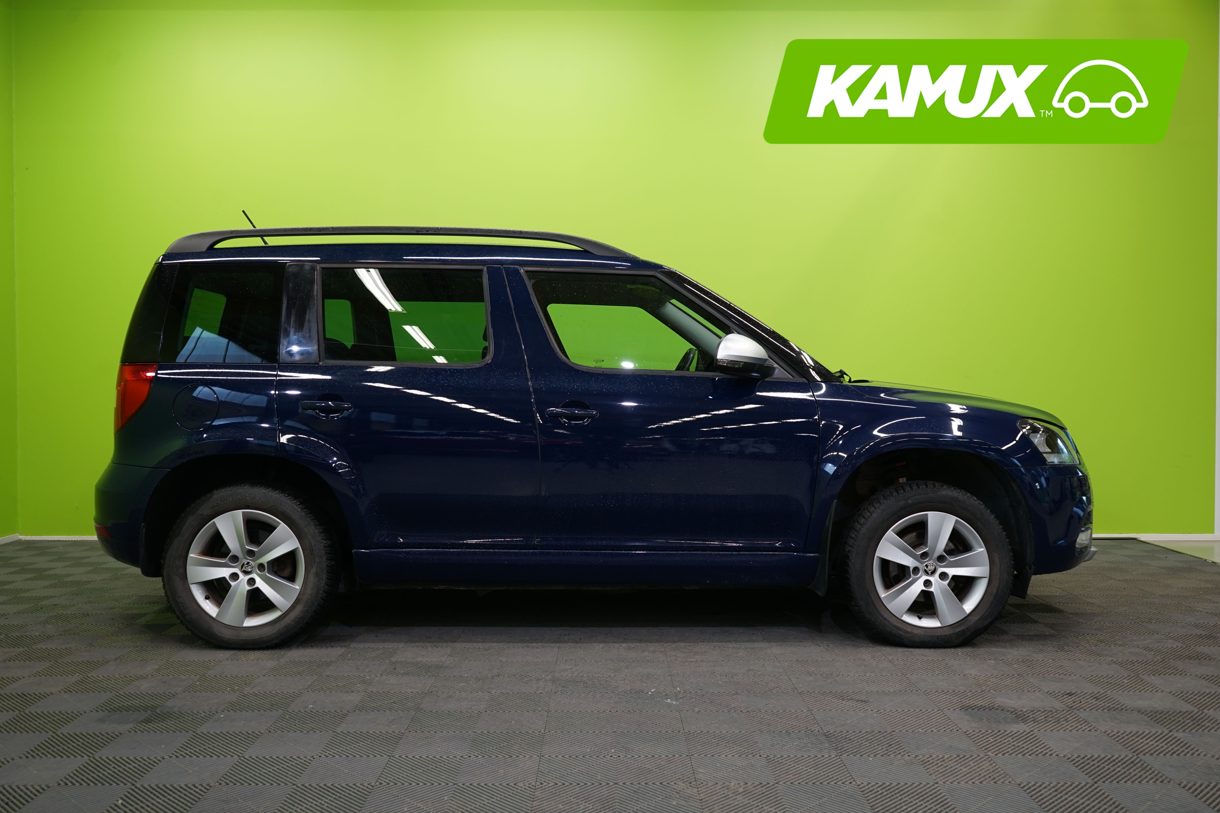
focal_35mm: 31
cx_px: 610
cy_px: 406
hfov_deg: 60.3
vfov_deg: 42.3
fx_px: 1050
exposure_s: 1/25
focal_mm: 31
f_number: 5.6
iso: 400
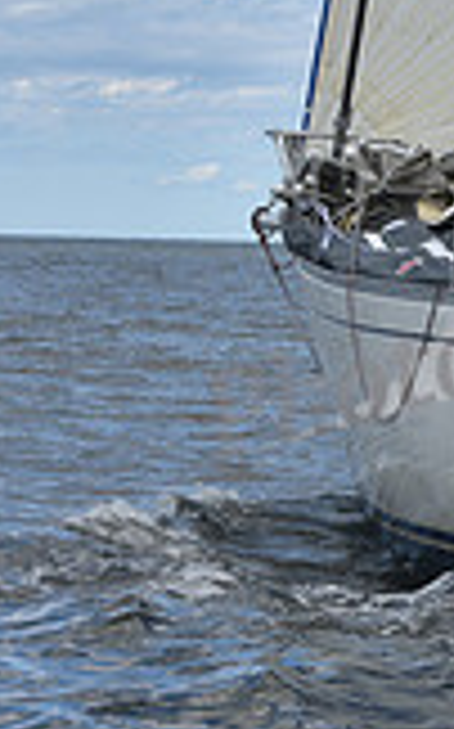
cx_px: 1074
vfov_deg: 8.2
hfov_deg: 5.0
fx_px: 5057
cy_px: 47
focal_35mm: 255
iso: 250
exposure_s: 1/800
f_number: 9
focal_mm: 70
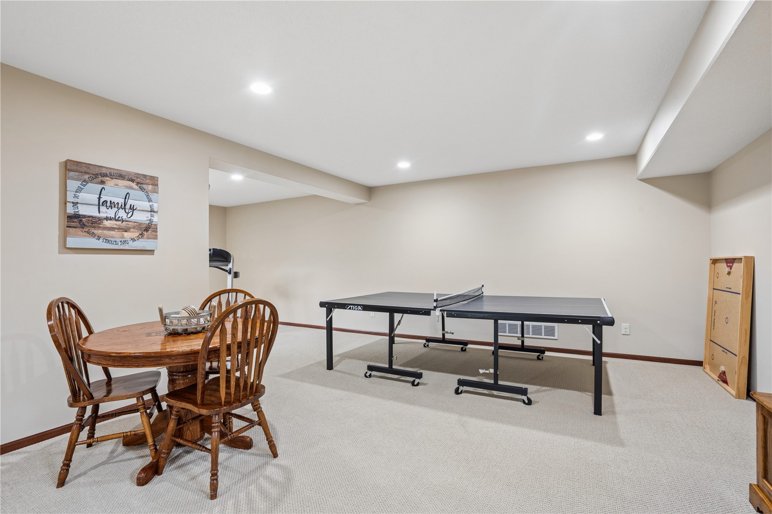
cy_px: 257
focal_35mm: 16
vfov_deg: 73.7
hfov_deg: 96.7
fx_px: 343
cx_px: 386
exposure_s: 1.6
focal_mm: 16
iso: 100
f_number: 10
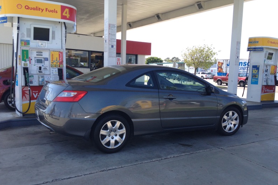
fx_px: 286
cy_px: 105
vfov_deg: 35.9
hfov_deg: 51.9
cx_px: 140
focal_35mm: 37
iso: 80
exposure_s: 1/673
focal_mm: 4.3
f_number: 2.4
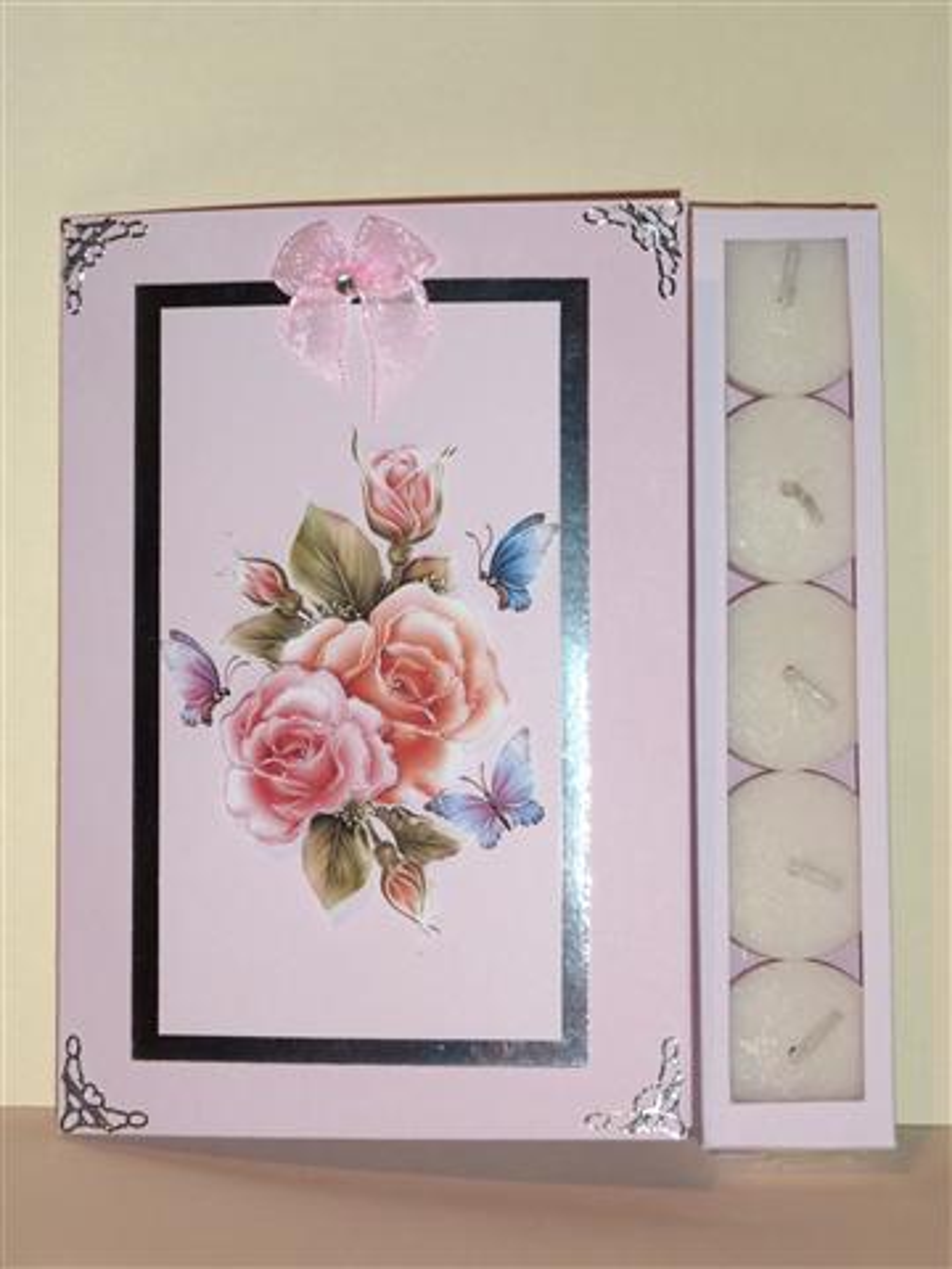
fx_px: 3814
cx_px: 476
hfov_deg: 14.2
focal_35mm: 104
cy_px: 634
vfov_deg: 18.9
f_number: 4.3
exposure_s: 1/40
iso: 100
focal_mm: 17
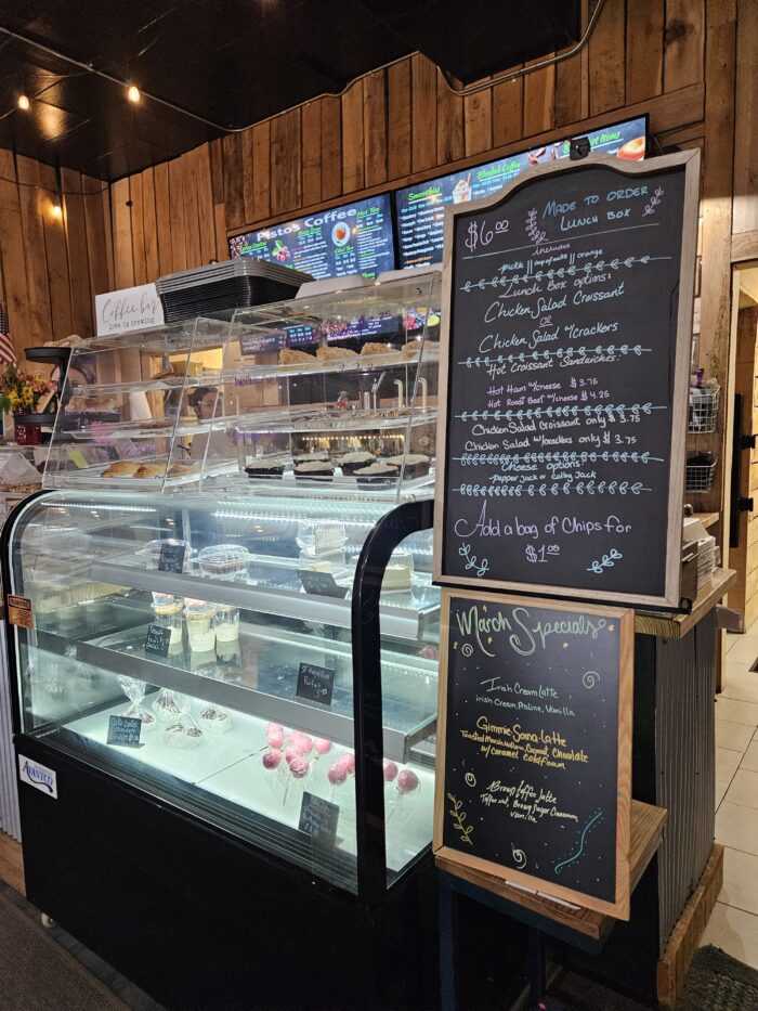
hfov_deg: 58.9
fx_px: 671
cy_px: 506
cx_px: 379
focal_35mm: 23
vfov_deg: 73.9
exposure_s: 1/120
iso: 500
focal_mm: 5.4
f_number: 1.8
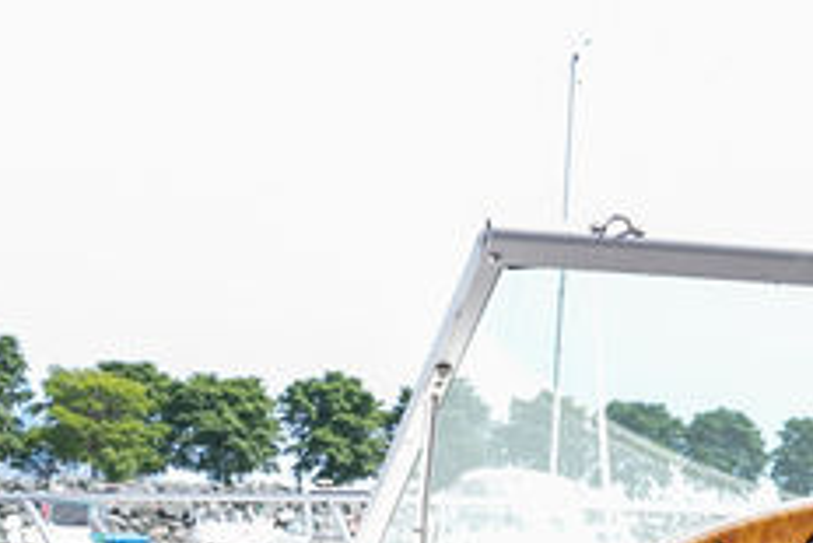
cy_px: 748
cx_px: 1069
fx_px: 1695
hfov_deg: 23.7
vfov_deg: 16.9
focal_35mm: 75
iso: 100
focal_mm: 17
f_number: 5.6
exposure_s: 1/125
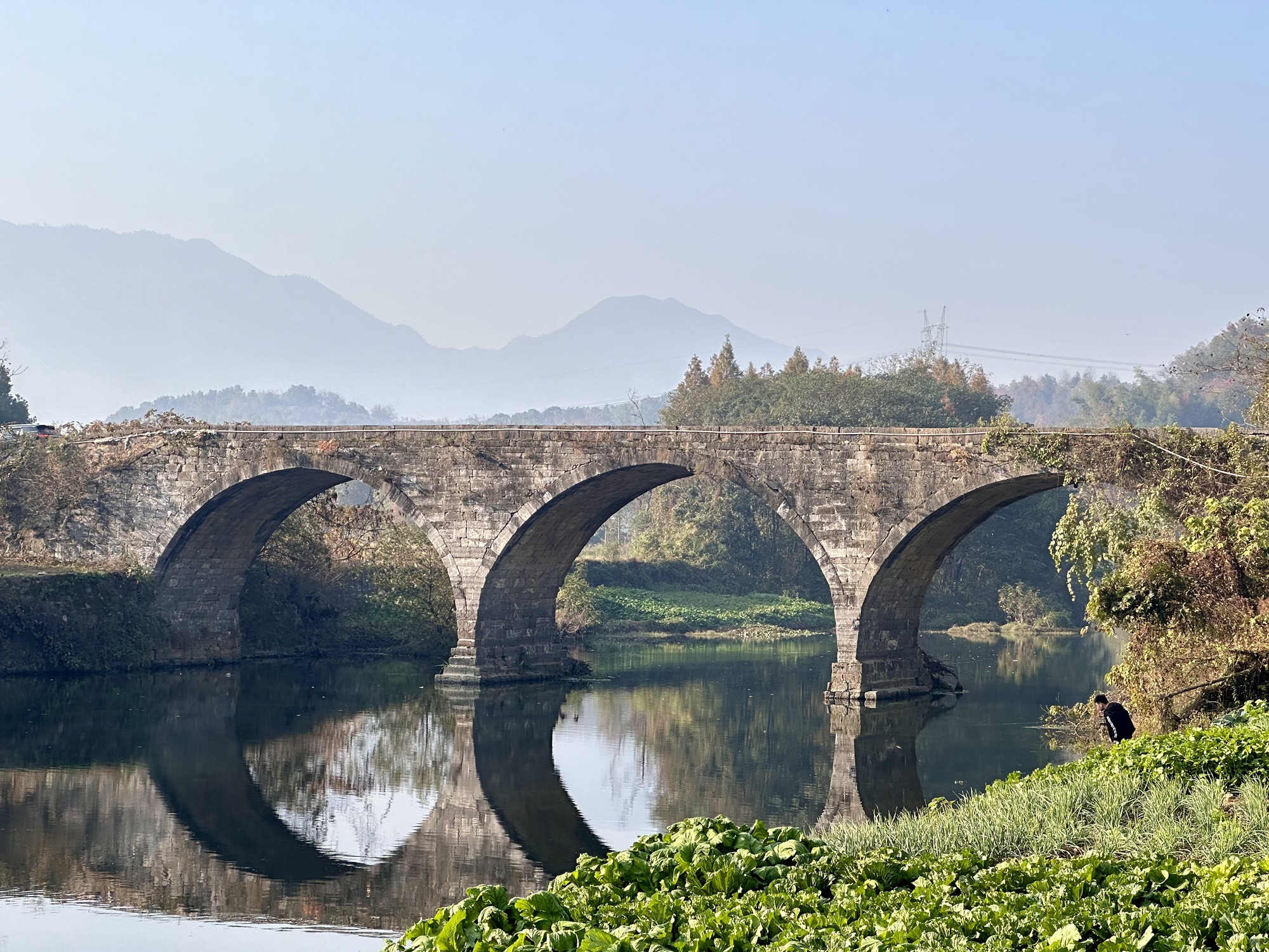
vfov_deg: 19.1
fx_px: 2823
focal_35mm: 77
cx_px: 634
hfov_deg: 25.3
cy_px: 476
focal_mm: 9
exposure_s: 1/431
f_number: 2.8
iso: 32
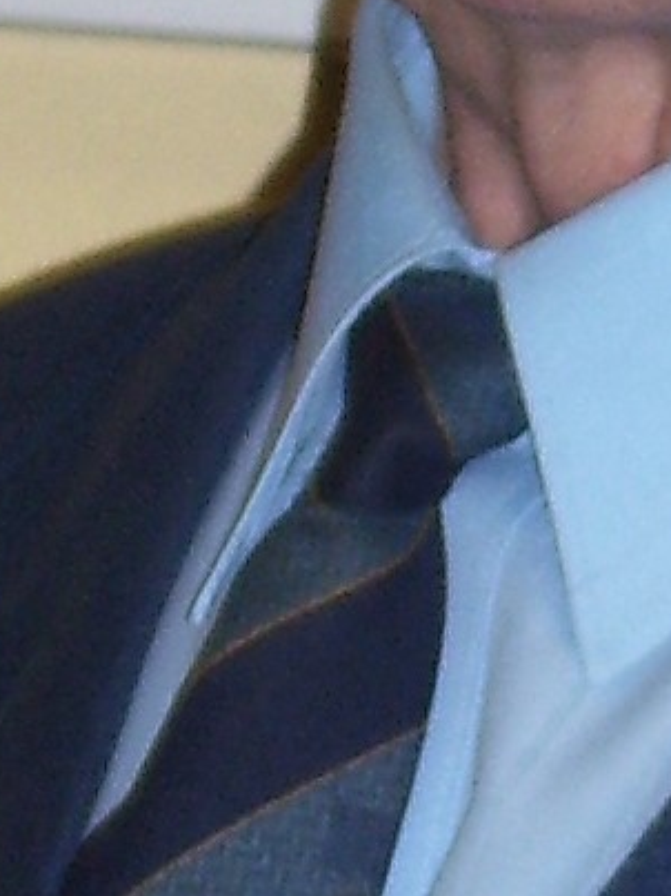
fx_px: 10913
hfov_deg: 3.5
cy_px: 631
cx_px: 869
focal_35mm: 422
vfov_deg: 4.7
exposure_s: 1/90
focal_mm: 10.8
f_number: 3.6
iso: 80
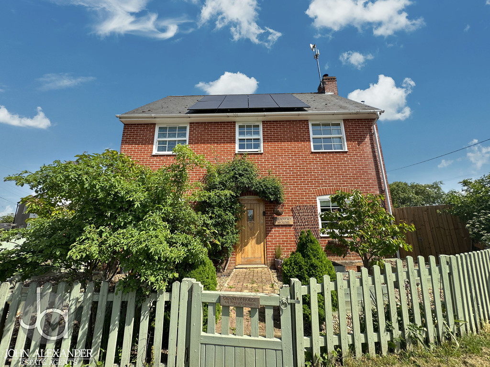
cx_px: 245
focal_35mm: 14
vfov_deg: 85.7
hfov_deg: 102.1
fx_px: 198
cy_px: 184
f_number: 2.2
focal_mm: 2.22
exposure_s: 1/800
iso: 40
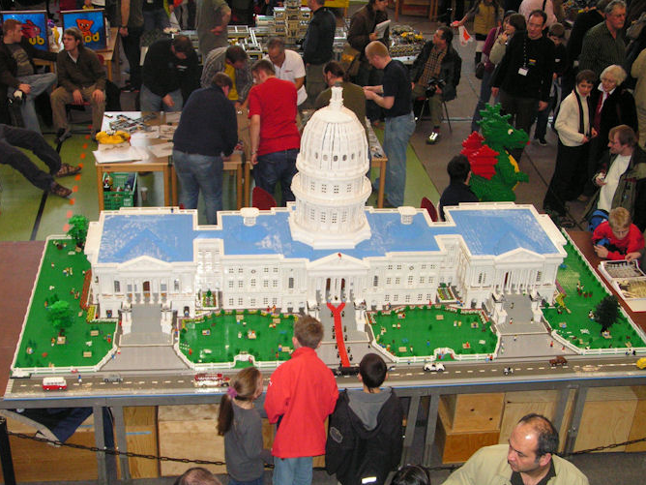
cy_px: 239
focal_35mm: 50
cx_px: 319
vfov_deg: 29.1
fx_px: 933
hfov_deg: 38.2
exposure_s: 1/60
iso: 200
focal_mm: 8.2
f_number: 3.2
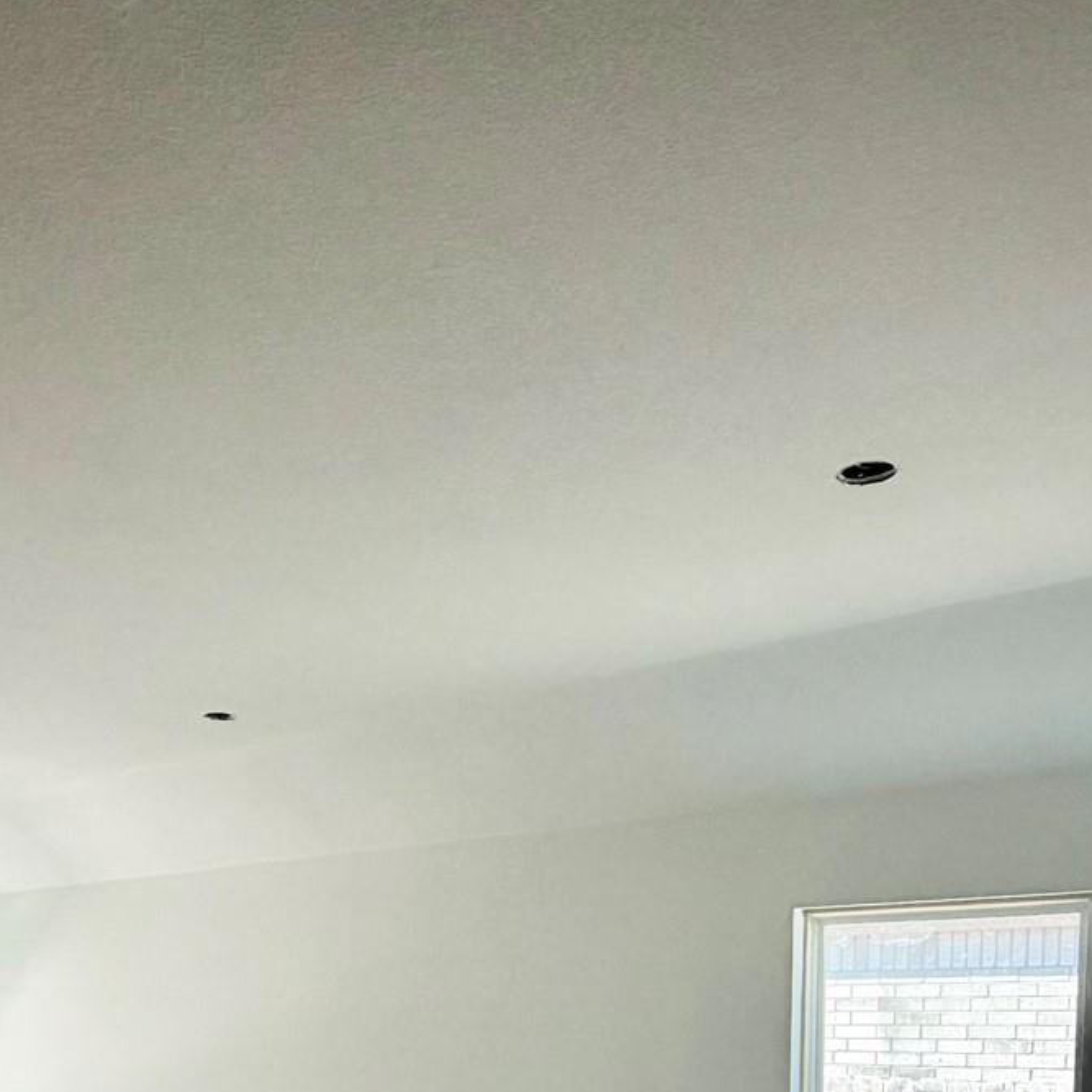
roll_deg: +0.3
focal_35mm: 38
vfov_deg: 38.4
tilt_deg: -4.5
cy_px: 1117
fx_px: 1356
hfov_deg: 43.6
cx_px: 417
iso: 64
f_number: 2.2
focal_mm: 2.22
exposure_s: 1/133
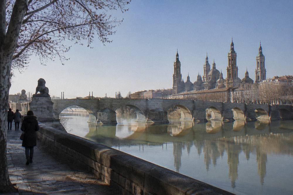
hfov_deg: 41.9
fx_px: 382
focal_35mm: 47
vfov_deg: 28.6
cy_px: 98
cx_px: 146
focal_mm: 47
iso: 500
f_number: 7.1
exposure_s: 1/640
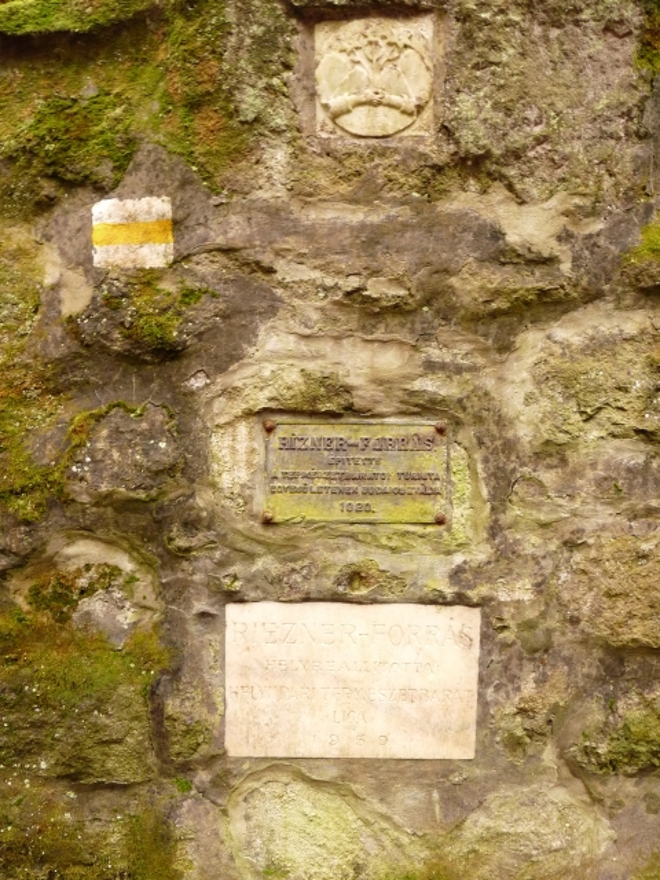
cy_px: 440
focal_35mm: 34
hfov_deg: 41.8
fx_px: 864
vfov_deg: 54.0
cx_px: 330
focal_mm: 6
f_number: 3
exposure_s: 1/30
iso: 320
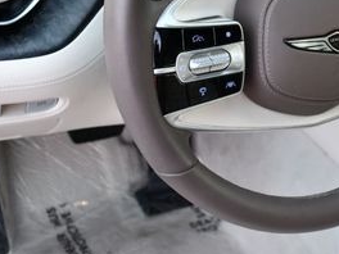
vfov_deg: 17.2
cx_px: 322
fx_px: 823
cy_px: 1
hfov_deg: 22.6
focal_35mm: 84
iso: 400
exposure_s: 1/250
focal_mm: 18
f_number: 3.5
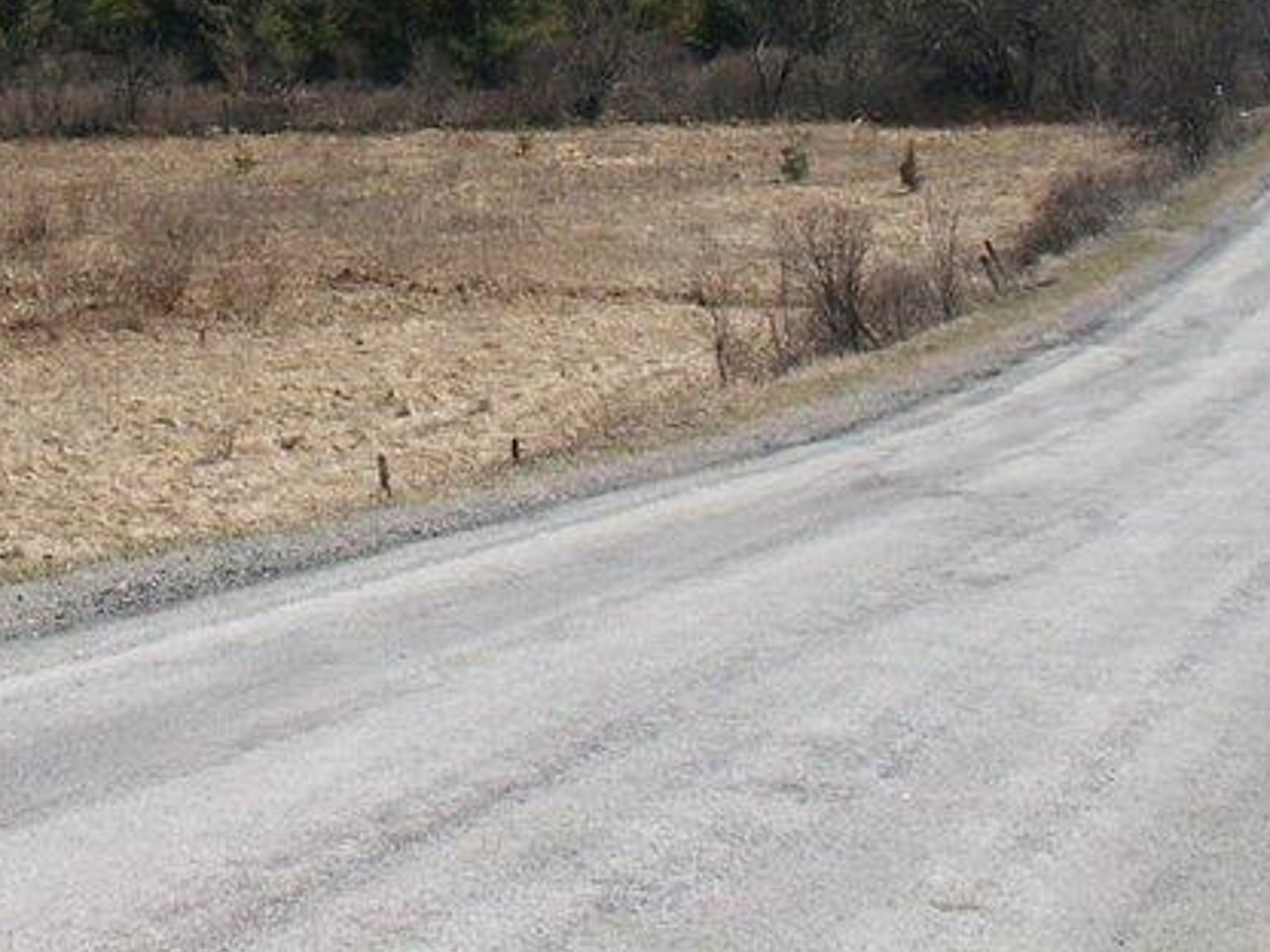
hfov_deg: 21.1
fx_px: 3339
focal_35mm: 91
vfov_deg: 15.6
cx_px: 113
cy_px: -217
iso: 64
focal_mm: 7.75
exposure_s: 1/500
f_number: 6.7
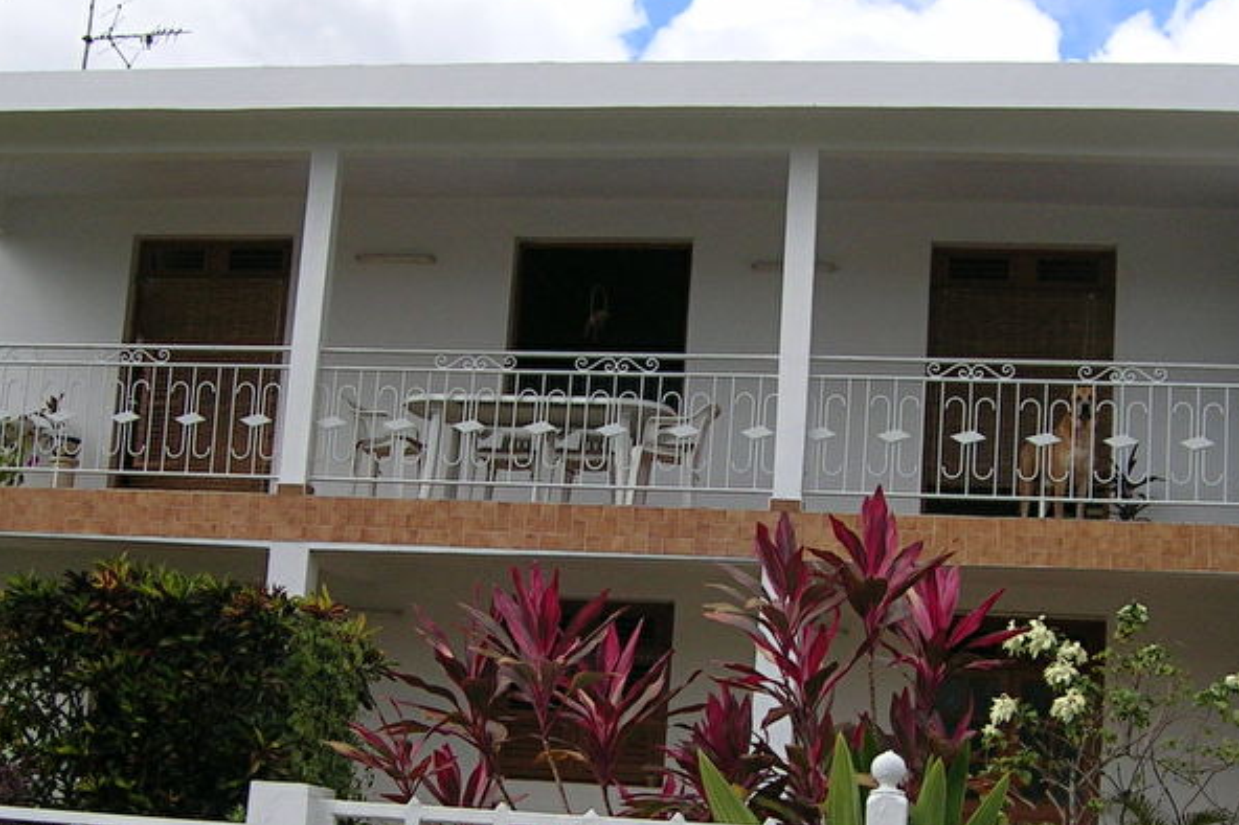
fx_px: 2167
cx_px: 668
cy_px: 622
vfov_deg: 21.4
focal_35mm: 63
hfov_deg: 31.9
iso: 50
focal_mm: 5.4
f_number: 4.8
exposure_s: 1/344
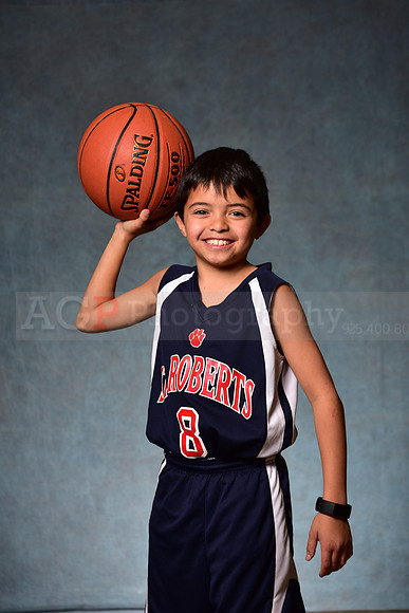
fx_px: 1192
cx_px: 204
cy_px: 306
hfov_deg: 19.5
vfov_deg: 28.8
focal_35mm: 70
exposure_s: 1/200
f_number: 5
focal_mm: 70
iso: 100
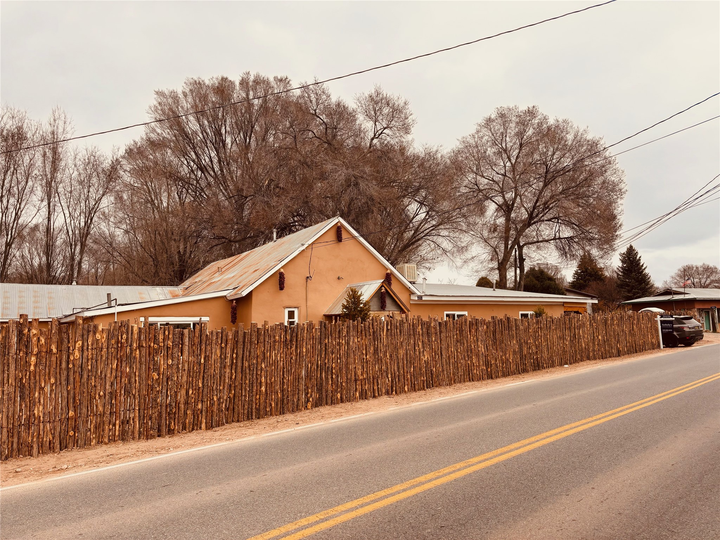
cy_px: 270
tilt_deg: +6.7
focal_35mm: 26
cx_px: 360
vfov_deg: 53.1
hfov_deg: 67.3
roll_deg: -0.1
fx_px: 541
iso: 50
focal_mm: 5.96
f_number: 1.6
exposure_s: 1/2398
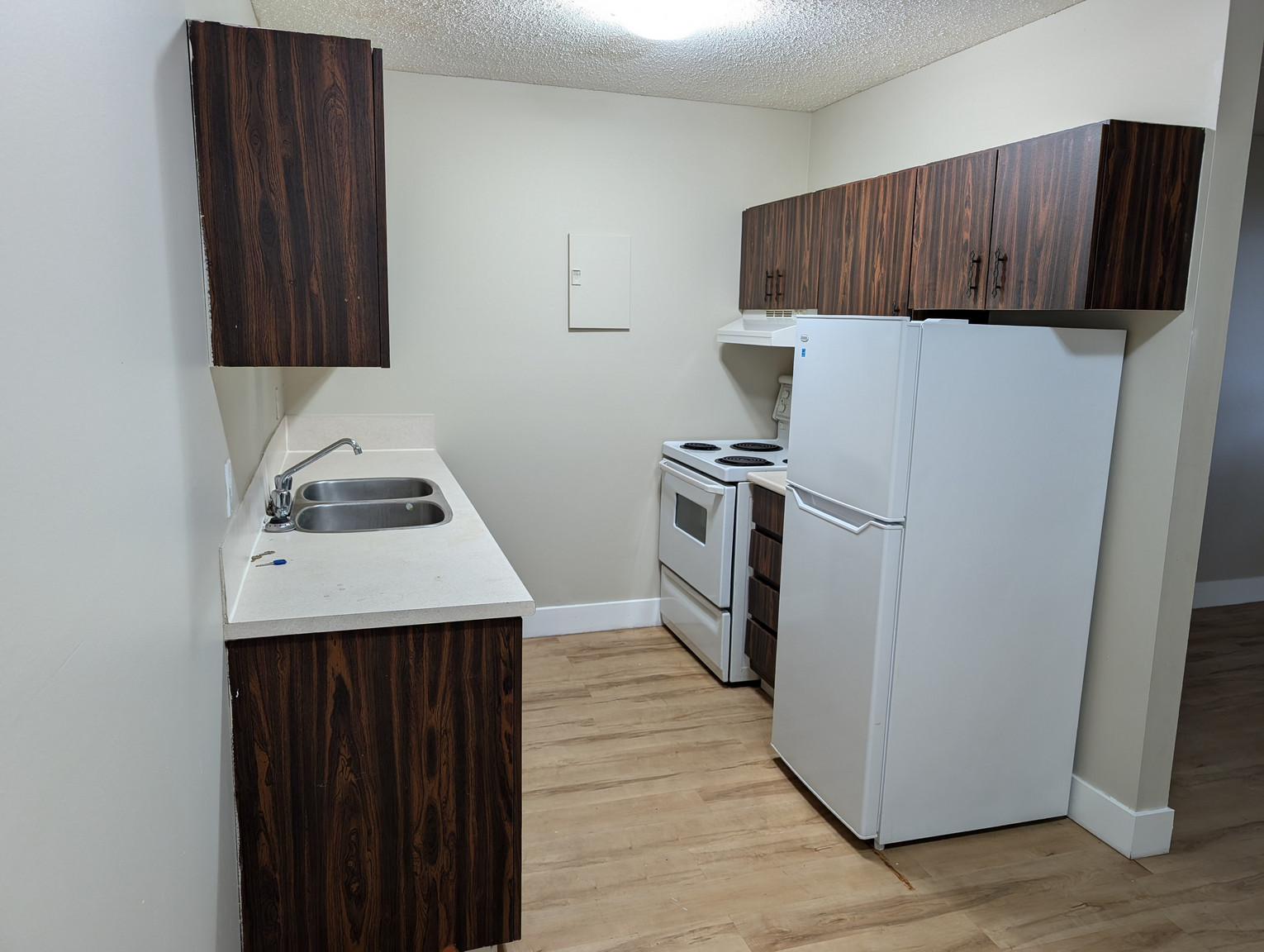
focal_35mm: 24
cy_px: 476
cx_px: 632
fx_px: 878
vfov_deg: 56.9
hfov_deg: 71.5
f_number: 1.68
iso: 106
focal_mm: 6.9
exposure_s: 1/24
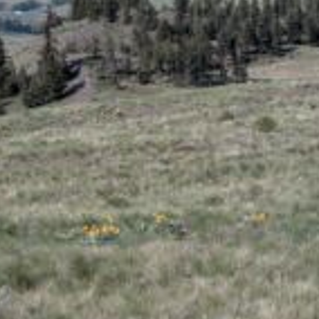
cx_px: 425
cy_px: 155
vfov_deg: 13.7
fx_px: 1324
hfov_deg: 13.2
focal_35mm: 127
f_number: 1.89
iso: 46
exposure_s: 1/2242
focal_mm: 5.43
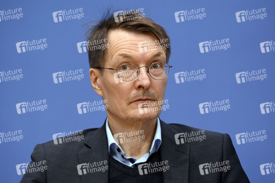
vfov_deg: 8.6
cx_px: 138
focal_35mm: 160
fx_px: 1221
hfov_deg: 12.8
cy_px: 92
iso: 4000
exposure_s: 1/1000
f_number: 4
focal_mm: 160
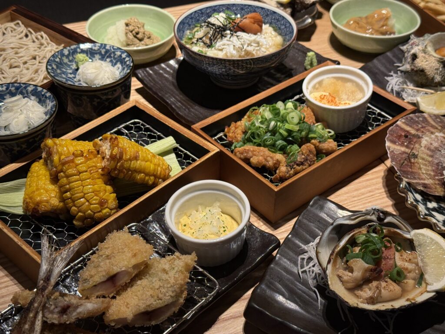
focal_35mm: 48
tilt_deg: -40.1
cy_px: 167
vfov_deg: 30.3
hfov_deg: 39.7
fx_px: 617
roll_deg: -1.5
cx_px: 222
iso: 100
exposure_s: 1/100
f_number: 1.78
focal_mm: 6.76
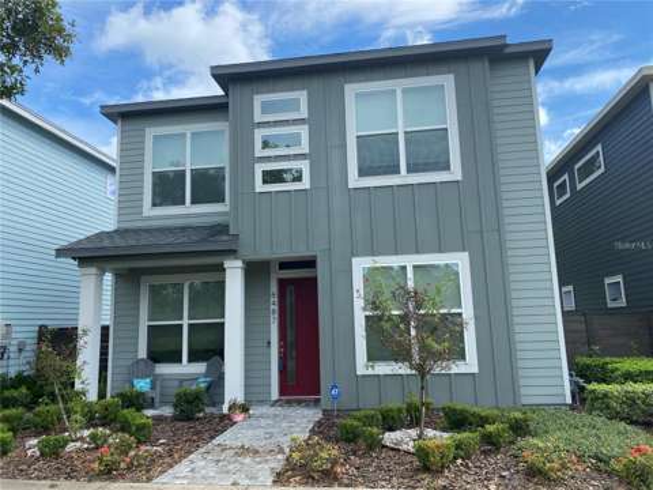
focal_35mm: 26
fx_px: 490
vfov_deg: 53.1
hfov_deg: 67.3
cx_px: 326
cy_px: 245
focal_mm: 4.25
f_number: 1.8
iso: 32
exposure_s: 1/1484
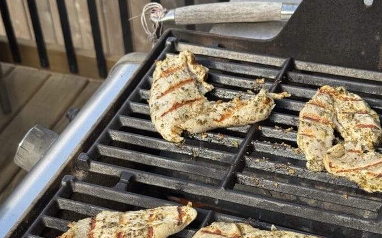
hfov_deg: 29.8
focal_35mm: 69
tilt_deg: -42.9
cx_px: 191
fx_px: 718
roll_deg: +4.7
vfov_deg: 18.6
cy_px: 201
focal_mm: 6.76
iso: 64
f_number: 1.78
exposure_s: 1/865
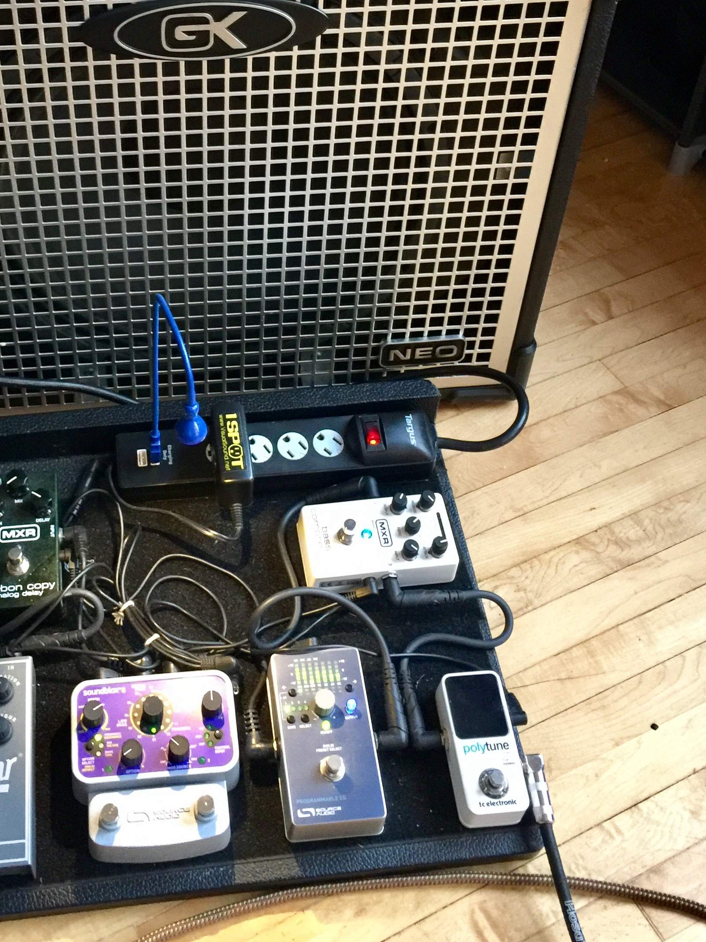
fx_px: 1197
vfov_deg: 42.0
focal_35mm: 44
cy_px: 271
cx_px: 201
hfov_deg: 32.4
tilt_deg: -41.9
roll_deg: -0.9
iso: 125
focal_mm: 4.15
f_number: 2.2
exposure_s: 1/10
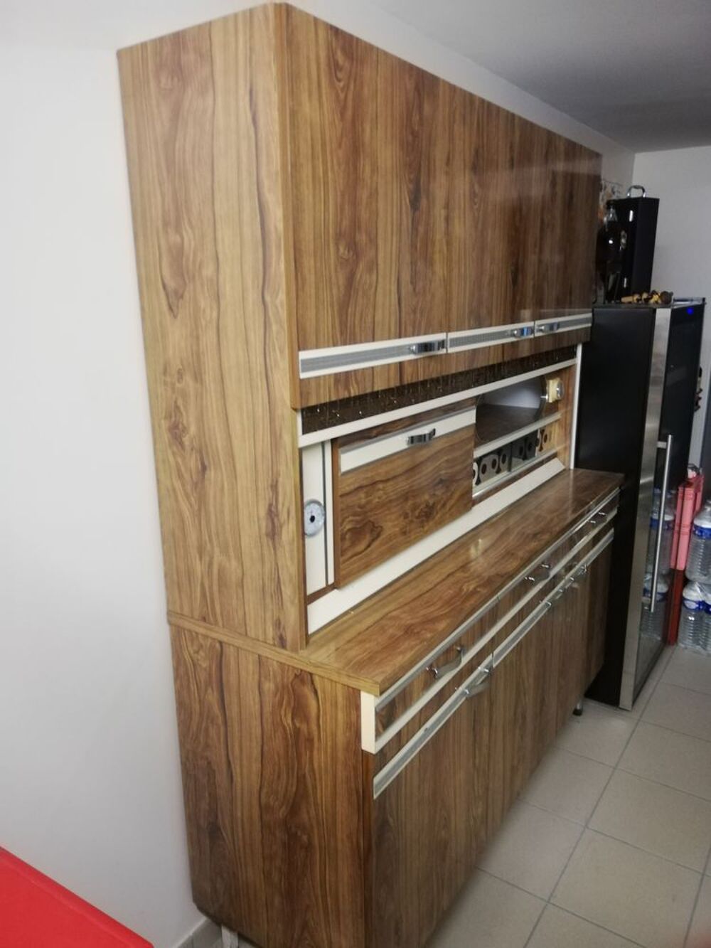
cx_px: 356
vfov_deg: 67.3
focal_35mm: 26
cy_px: 474
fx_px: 712
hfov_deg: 53.1
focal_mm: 3.81
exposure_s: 1/20
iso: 640
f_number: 2.2
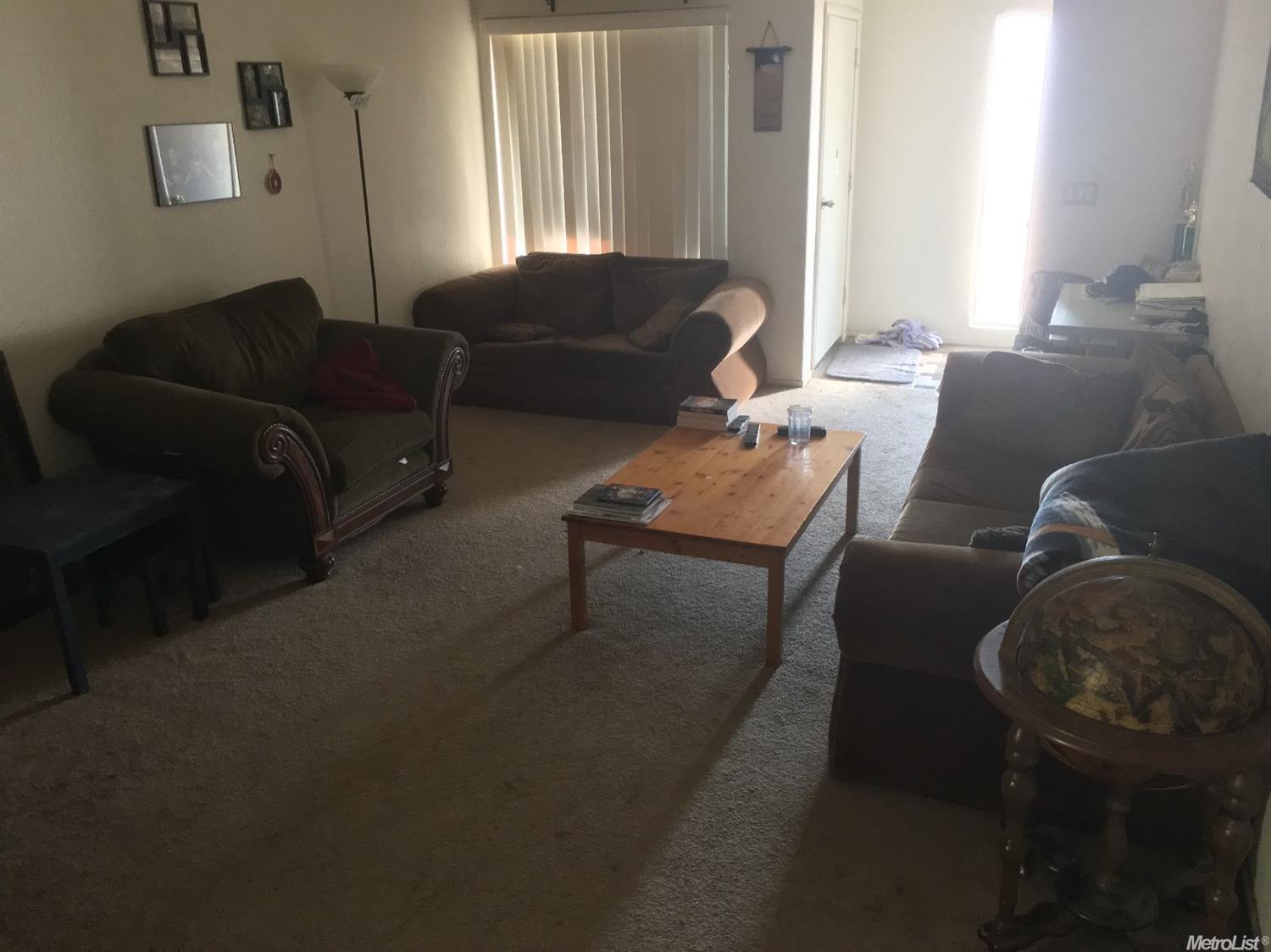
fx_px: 1064
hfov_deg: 61.7
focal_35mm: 29
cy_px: 476
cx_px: 636
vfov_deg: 48.2
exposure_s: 1/24
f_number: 2.2
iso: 200
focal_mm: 4.15
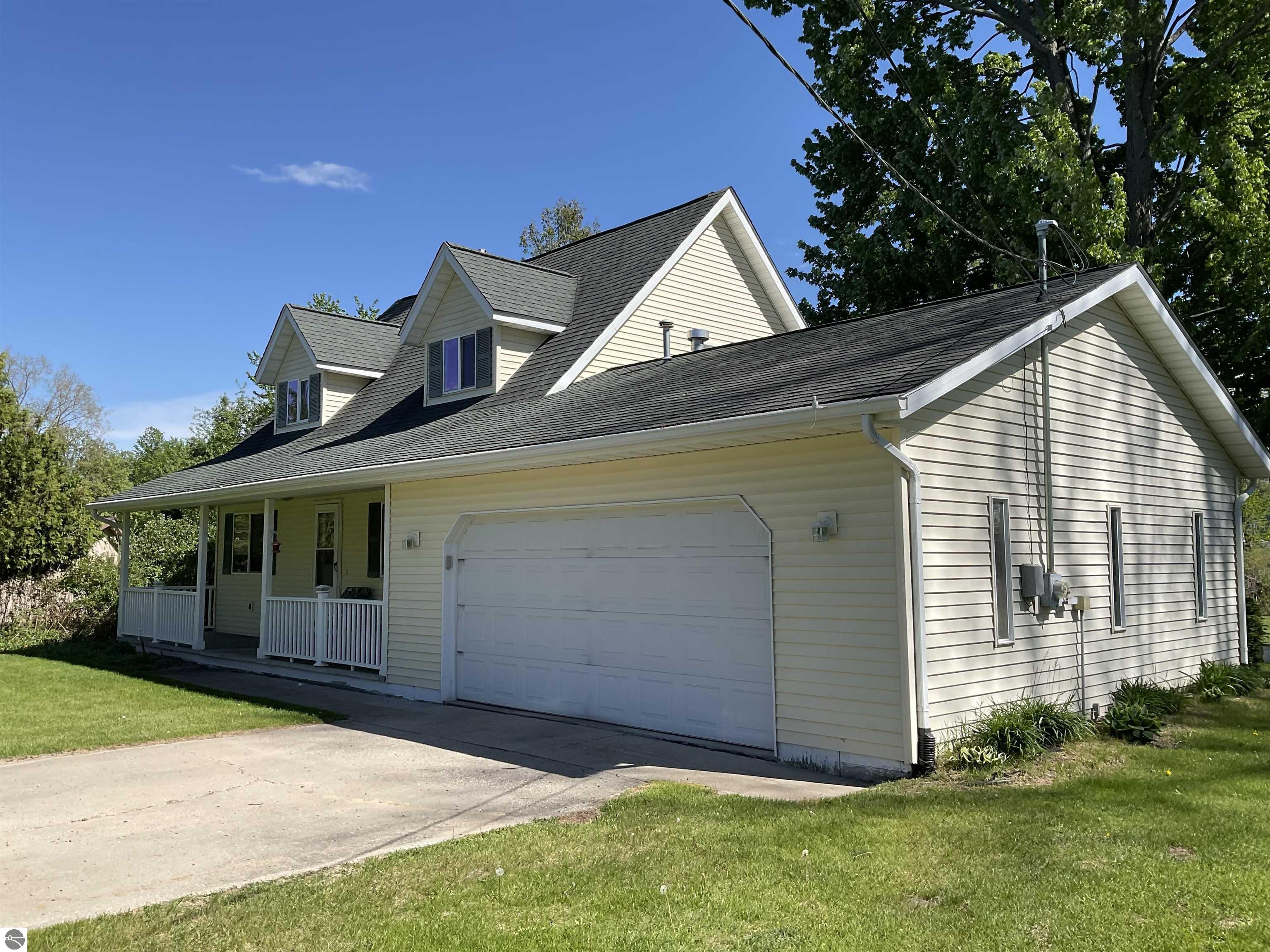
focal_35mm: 29
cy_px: 476
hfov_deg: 61.7
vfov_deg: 48.2
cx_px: 635
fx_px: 1064
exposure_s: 1/1675
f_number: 1.8
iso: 16
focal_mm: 3
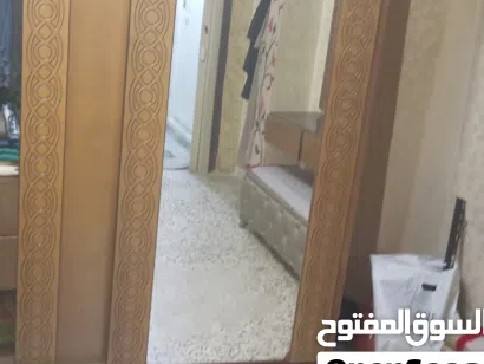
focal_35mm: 39
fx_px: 546
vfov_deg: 36.7
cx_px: 139
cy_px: 138
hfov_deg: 46.6
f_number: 1.8
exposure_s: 1/16.7
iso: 2116
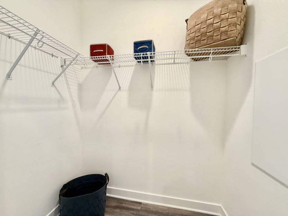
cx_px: 144
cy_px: 108
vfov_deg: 85.7
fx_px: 116
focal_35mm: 14
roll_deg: -0.4
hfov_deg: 102.1
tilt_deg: -2.0
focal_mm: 2.22
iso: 200
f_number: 2.2
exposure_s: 1/120
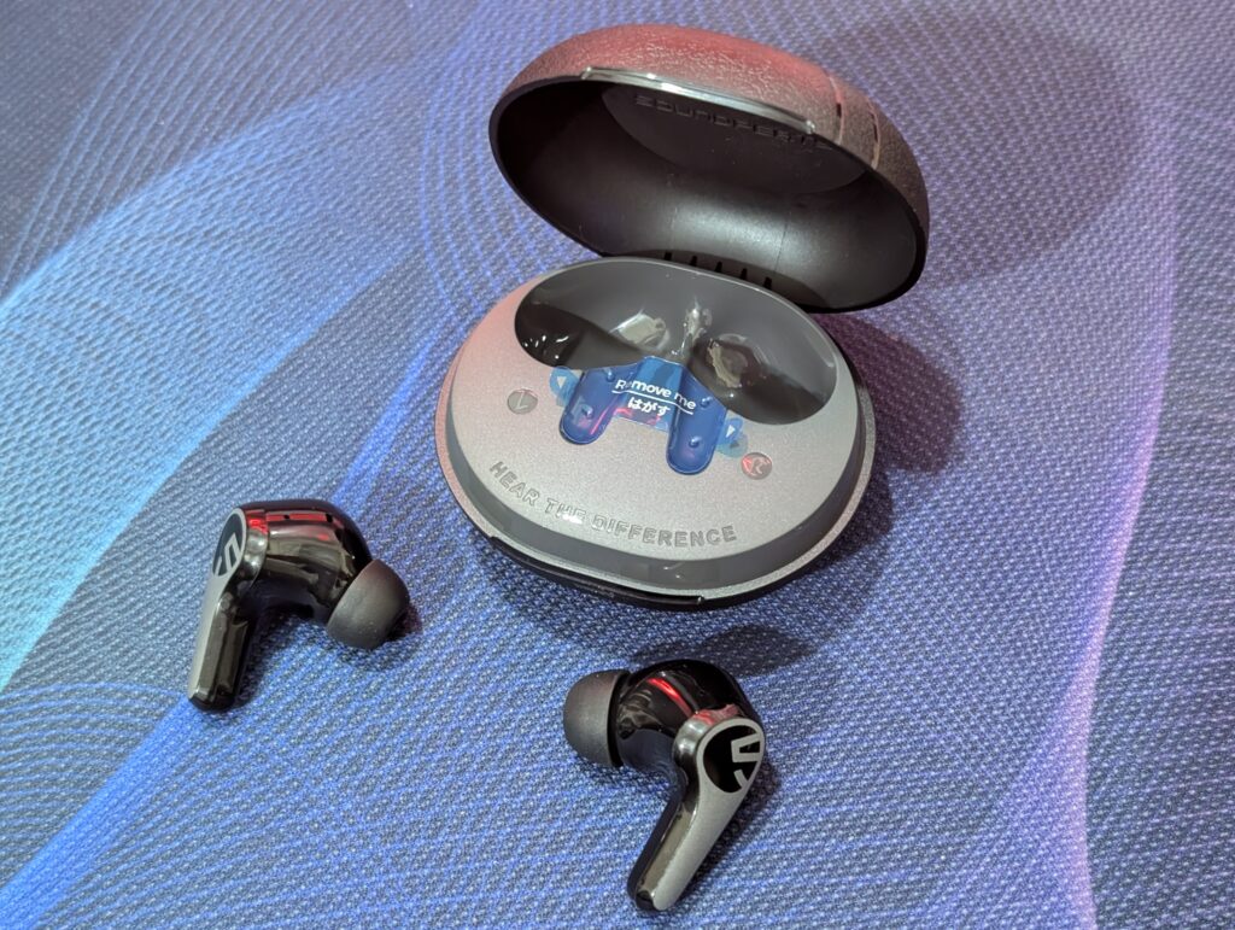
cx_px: 618
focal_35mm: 49
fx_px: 1751
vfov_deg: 29.7
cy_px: 465
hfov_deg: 38.9
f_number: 1.68
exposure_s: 1/22.4
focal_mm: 6.9
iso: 591
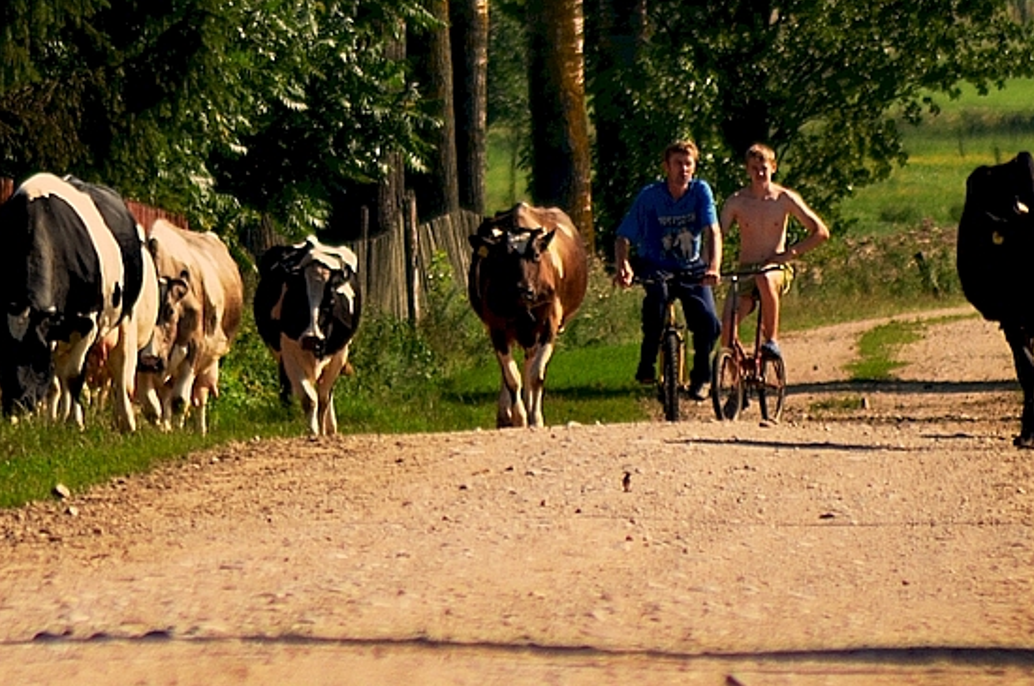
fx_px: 28135
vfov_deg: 1.4
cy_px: 234
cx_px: 273
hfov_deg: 2.1
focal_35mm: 981
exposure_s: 1/1000
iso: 100
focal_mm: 300
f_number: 5.6
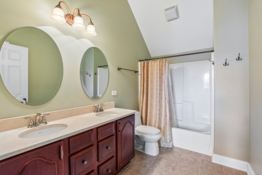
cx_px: 131
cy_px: 88
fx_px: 109
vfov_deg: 77.3
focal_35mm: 15
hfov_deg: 100.4
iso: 400
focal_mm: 10
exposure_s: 1/15
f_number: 8
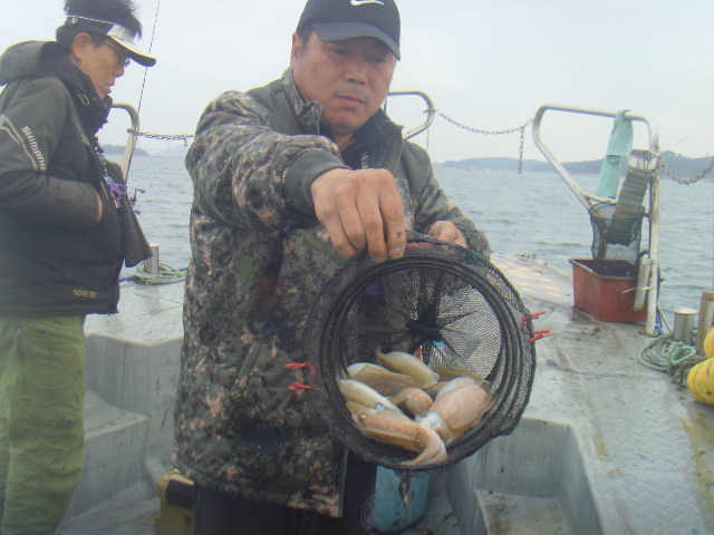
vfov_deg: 36.8
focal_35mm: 39
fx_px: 804
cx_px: 357
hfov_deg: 47.9
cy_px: 268
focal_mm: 6.6
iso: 100
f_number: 3.5
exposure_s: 1/60
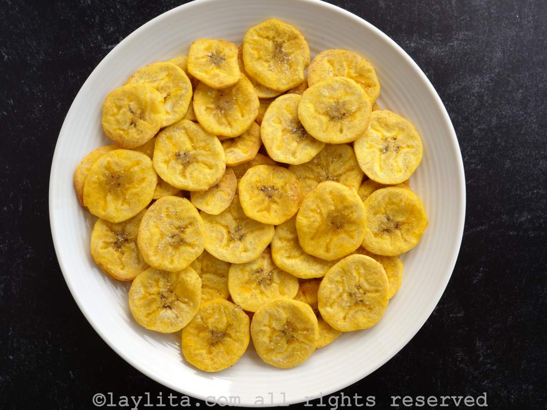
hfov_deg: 49.0
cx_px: 274
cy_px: 205
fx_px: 600
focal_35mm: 38
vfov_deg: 37.7
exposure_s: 1/80
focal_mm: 19
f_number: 5
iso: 200
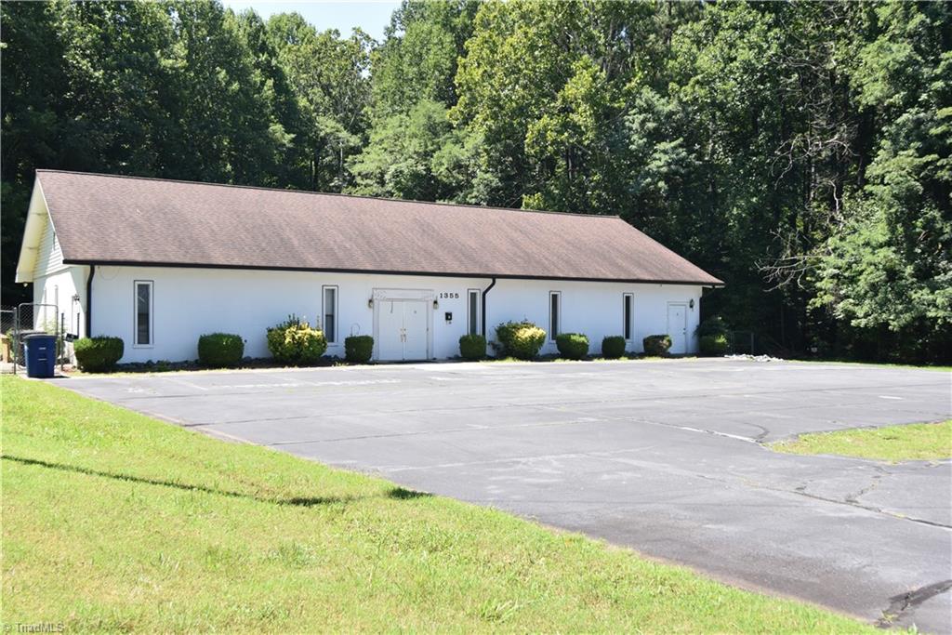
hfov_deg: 54.4
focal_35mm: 35
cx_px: 476
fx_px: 926
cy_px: 318
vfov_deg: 37.9
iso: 1250
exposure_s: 1/640
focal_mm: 35
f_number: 13
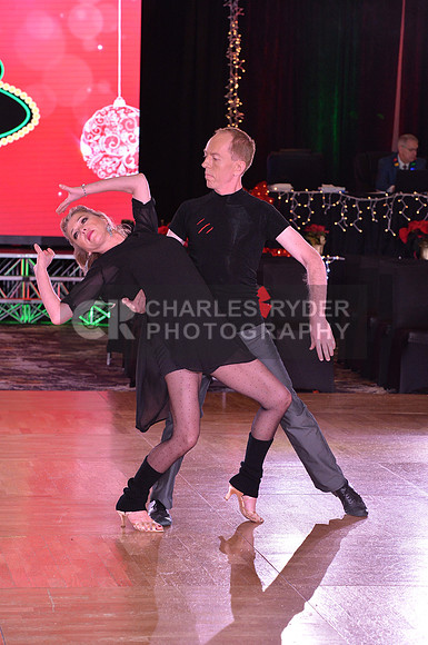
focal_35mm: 135
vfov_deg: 15.2
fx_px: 2415
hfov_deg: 10.1
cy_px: 322
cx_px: 214
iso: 2000
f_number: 6.3
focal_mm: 135
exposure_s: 1/250
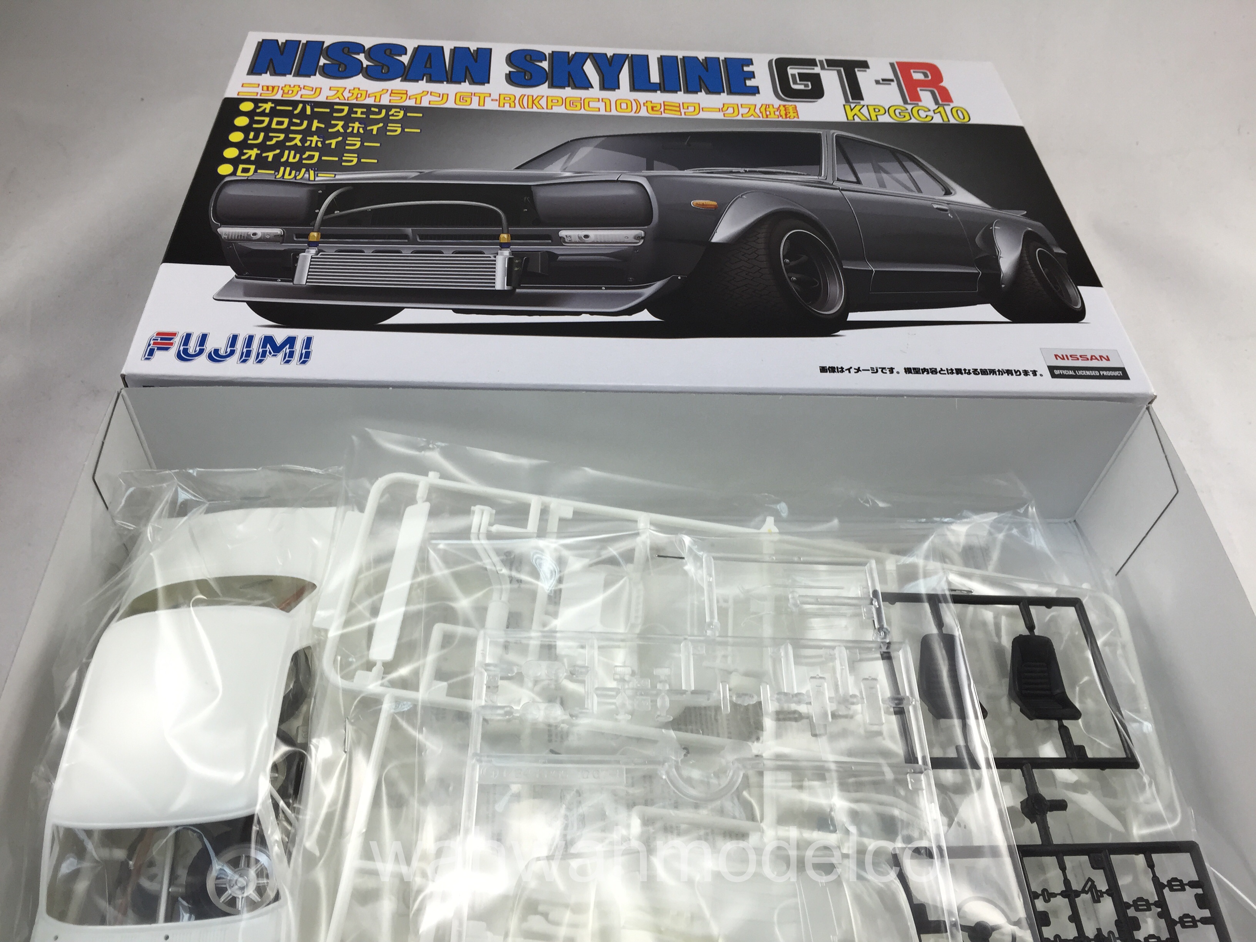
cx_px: 628
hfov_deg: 61.7
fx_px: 1052
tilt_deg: -48.8
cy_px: 471
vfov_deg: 48.2
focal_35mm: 29
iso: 40
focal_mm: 4.15
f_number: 2.2
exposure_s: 1/100
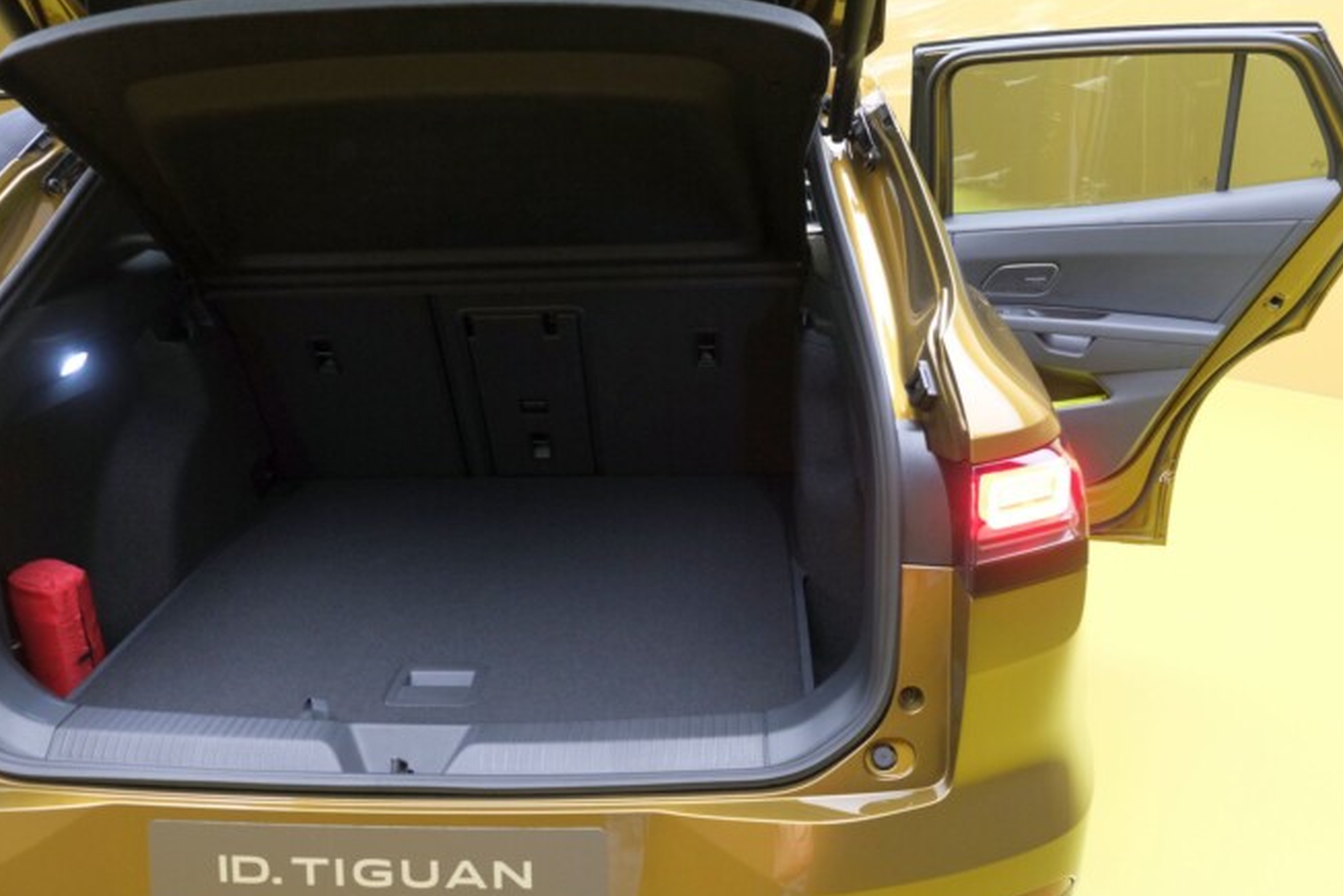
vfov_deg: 45.0
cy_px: 477
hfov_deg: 63.6
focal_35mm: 29
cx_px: 645
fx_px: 1082
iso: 2500
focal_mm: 18
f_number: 2.8
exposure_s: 1/100
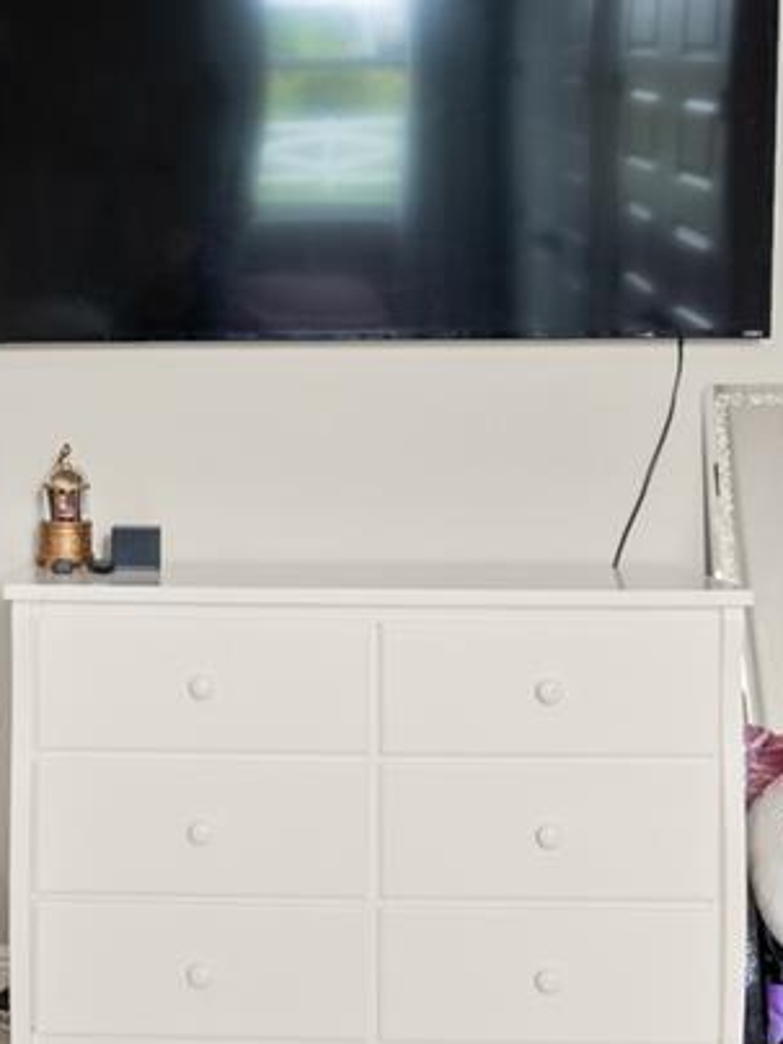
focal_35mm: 63
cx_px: 134
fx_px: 1897
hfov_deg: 22.9
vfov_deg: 30.7
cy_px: 428
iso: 320
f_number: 8
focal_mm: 16.5
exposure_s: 1/2.5
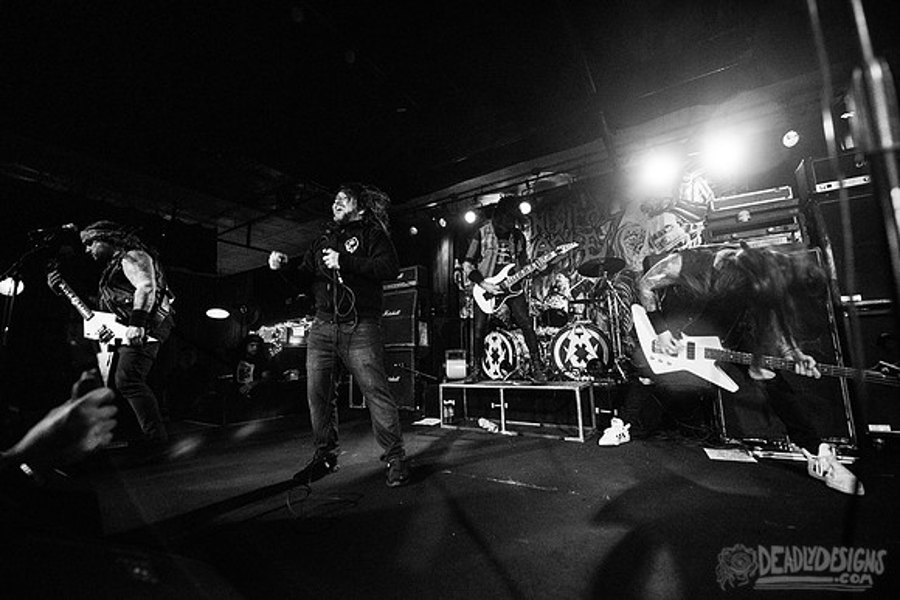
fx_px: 350
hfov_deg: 104.2
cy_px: 300
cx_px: 450
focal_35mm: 14
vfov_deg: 81.2
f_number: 3.2
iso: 3200
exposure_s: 1/125
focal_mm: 14
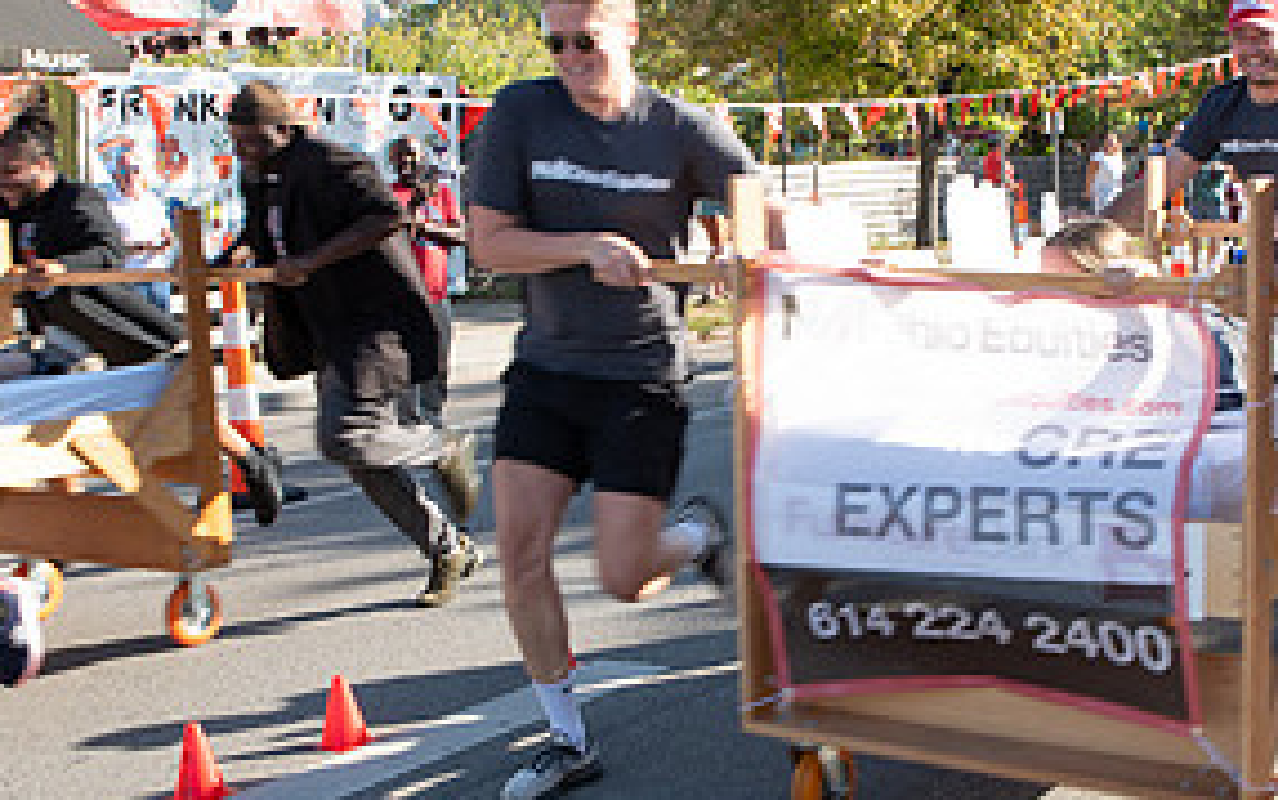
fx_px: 1951
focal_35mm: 56
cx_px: 853
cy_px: 389
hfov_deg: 35.9
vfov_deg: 23.2
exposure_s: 1/200
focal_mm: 24
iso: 500
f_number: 11
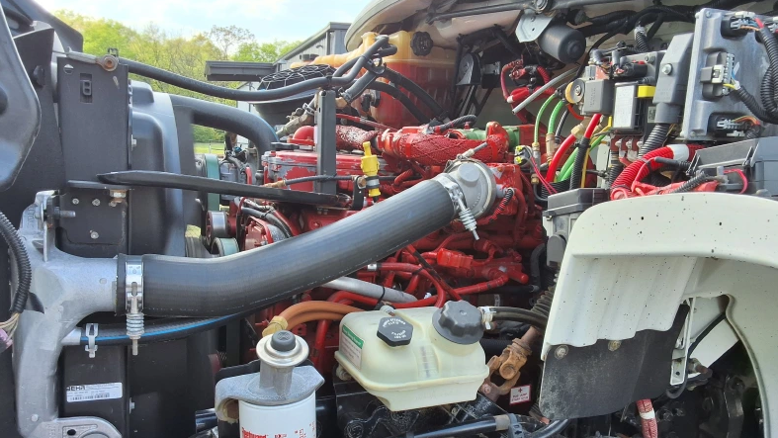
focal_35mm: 31
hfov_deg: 62.6
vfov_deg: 37.4
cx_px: 394
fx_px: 640
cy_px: 294
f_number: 1.9
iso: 32
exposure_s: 1/228
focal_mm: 2.91
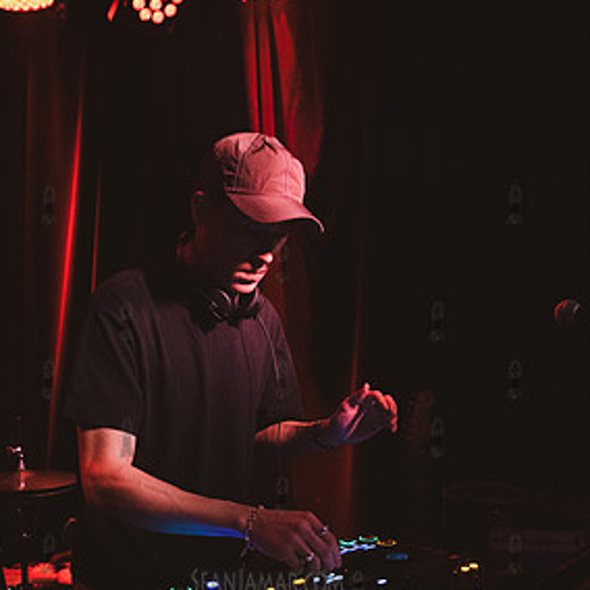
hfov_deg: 36.1
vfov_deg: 35.8
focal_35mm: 47
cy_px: 378
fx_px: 906
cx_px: 281
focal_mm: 35
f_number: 3.5
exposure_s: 1/400
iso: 12800
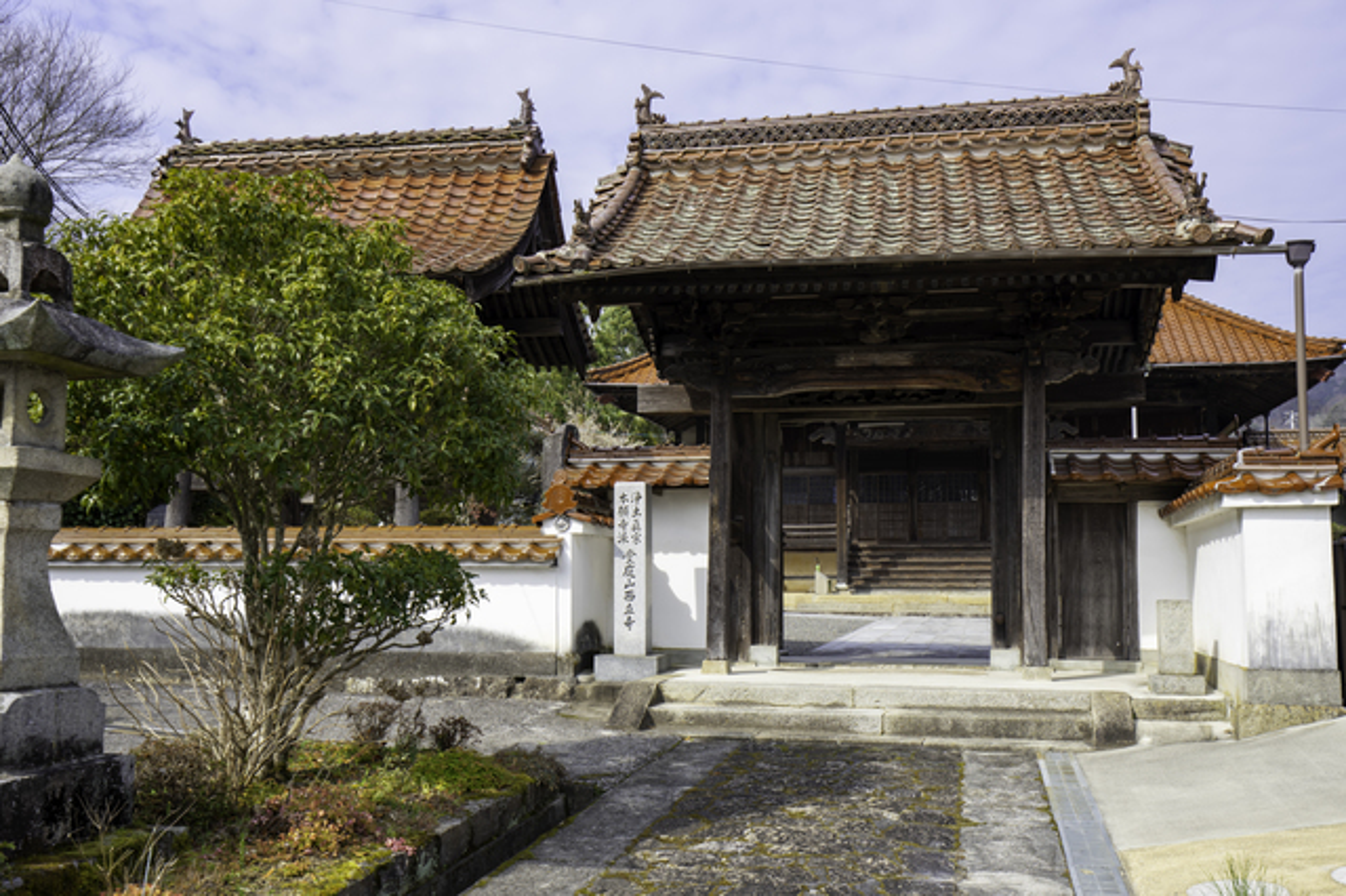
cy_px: 448
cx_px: 673
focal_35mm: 35
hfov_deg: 54.5
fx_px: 1308
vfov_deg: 37.8
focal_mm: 35
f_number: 10
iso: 100
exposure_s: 1/125
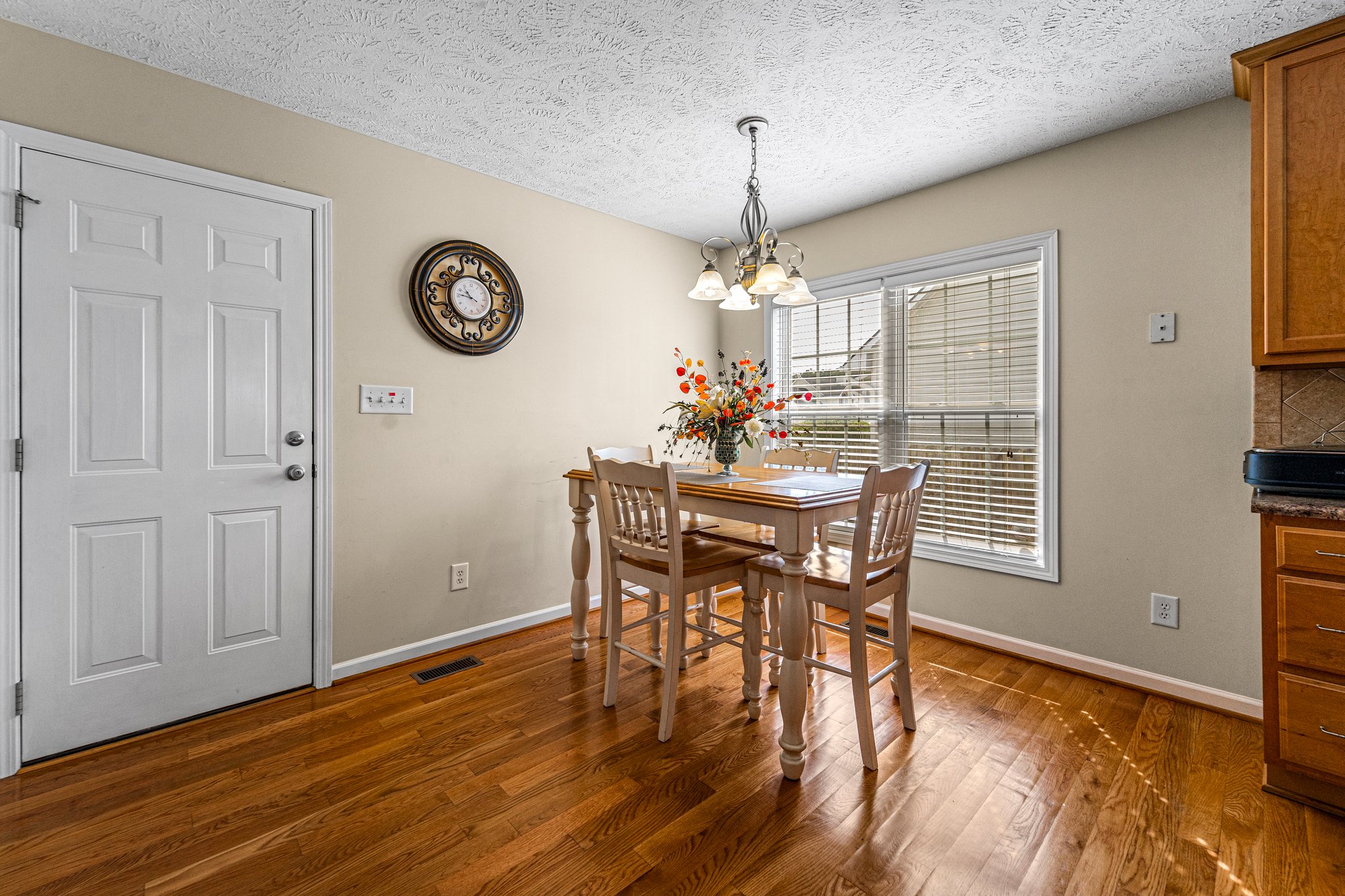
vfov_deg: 81.2
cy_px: 448
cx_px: 672
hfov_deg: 104.3
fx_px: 523
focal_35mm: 14
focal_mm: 14
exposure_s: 1/10
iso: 200
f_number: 8
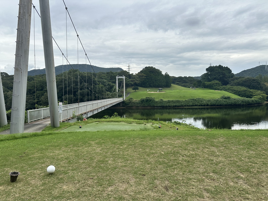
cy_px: 100
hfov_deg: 71.6
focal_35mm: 24
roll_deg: +0.6
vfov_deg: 56.8
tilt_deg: -1.6
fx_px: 186
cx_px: 134
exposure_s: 1/2660
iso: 80
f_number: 1.78
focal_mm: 6.86
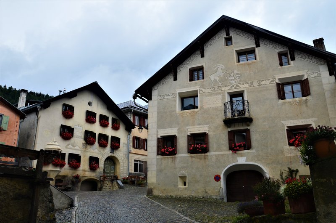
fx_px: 251
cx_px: 168
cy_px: 112
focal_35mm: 27
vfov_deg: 47.7
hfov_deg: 67.5
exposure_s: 1/160
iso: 320
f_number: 9
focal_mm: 18
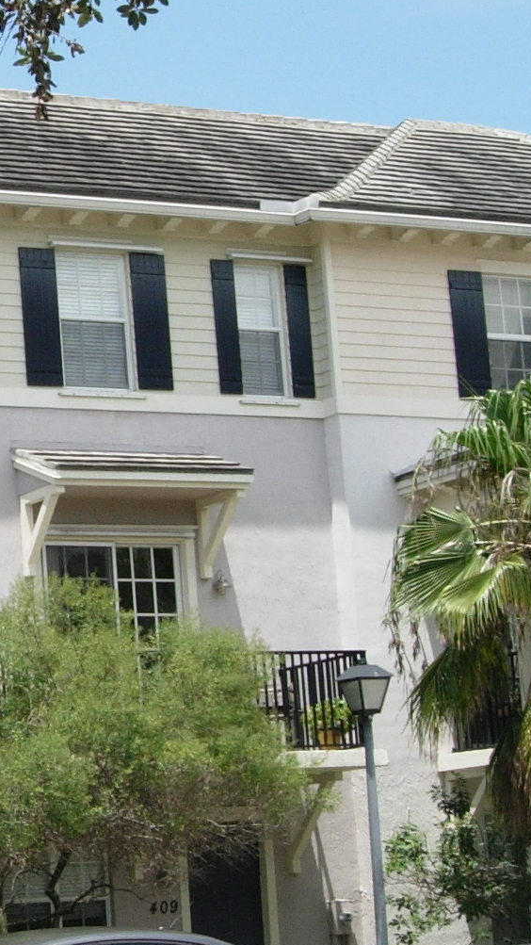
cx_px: -212
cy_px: 450
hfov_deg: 11.0
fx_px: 2679
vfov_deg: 20.0
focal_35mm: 107
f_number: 4.8
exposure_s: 1/512
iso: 64
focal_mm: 7.8
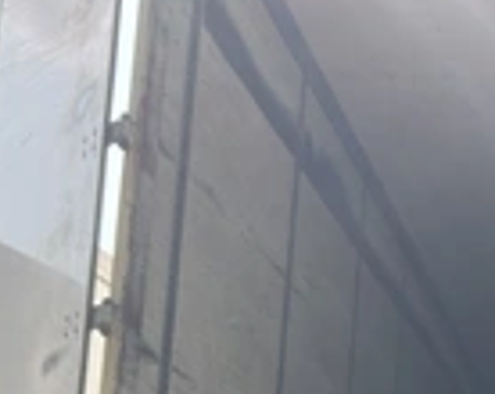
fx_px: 1200
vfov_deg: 18.0
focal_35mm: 82
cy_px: 426
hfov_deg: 21.7
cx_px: 585
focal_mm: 3
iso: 25
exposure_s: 1/454
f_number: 1.8
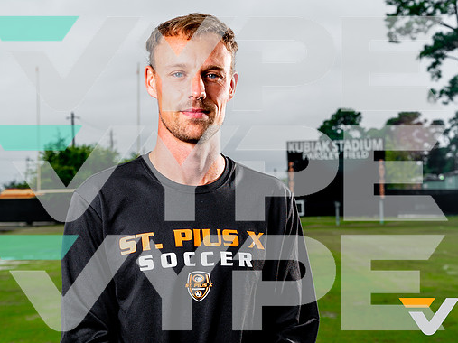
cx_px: 218
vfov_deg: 26.5
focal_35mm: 55
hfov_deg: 34.9
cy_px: 174
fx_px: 728
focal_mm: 50
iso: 160
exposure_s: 1/125
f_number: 5.6
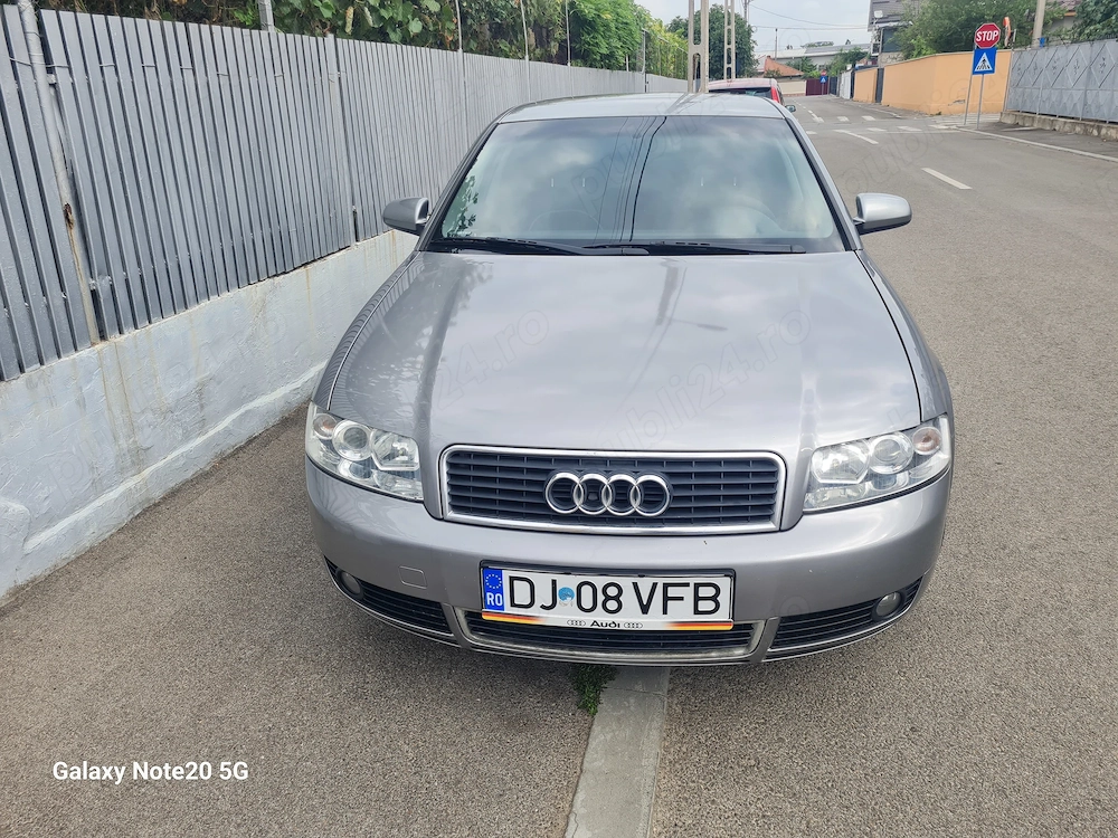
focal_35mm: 26
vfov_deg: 53.1
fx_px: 840
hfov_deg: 67.3
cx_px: 559
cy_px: 419
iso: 50
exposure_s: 1/688
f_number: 1.8
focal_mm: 5.4
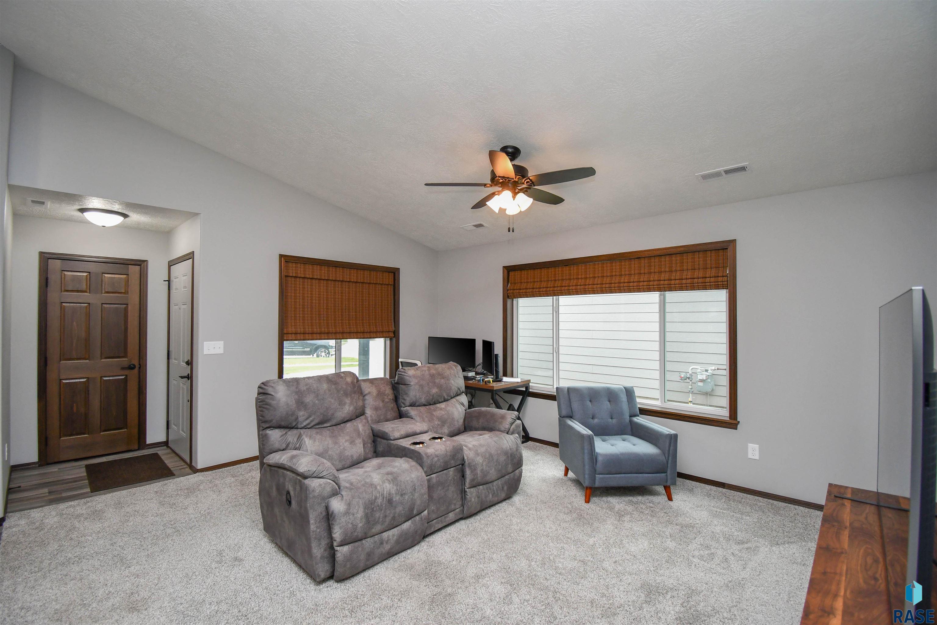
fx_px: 390
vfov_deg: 77.3
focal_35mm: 15
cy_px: 312
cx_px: 468
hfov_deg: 100.4
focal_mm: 10
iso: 640
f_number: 4.5
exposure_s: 1/80
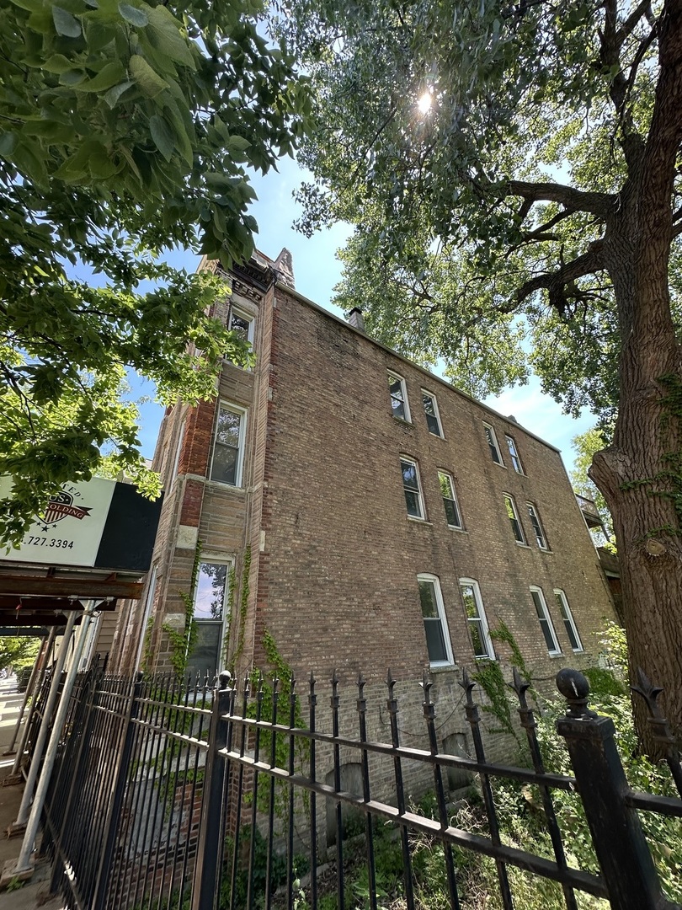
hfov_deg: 85.7
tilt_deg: +29.7
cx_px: 341
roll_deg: +2.4
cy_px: 455
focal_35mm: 14
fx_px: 368
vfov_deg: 102.1
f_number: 2.2
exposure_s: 1/182
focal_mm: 2.22
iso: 40
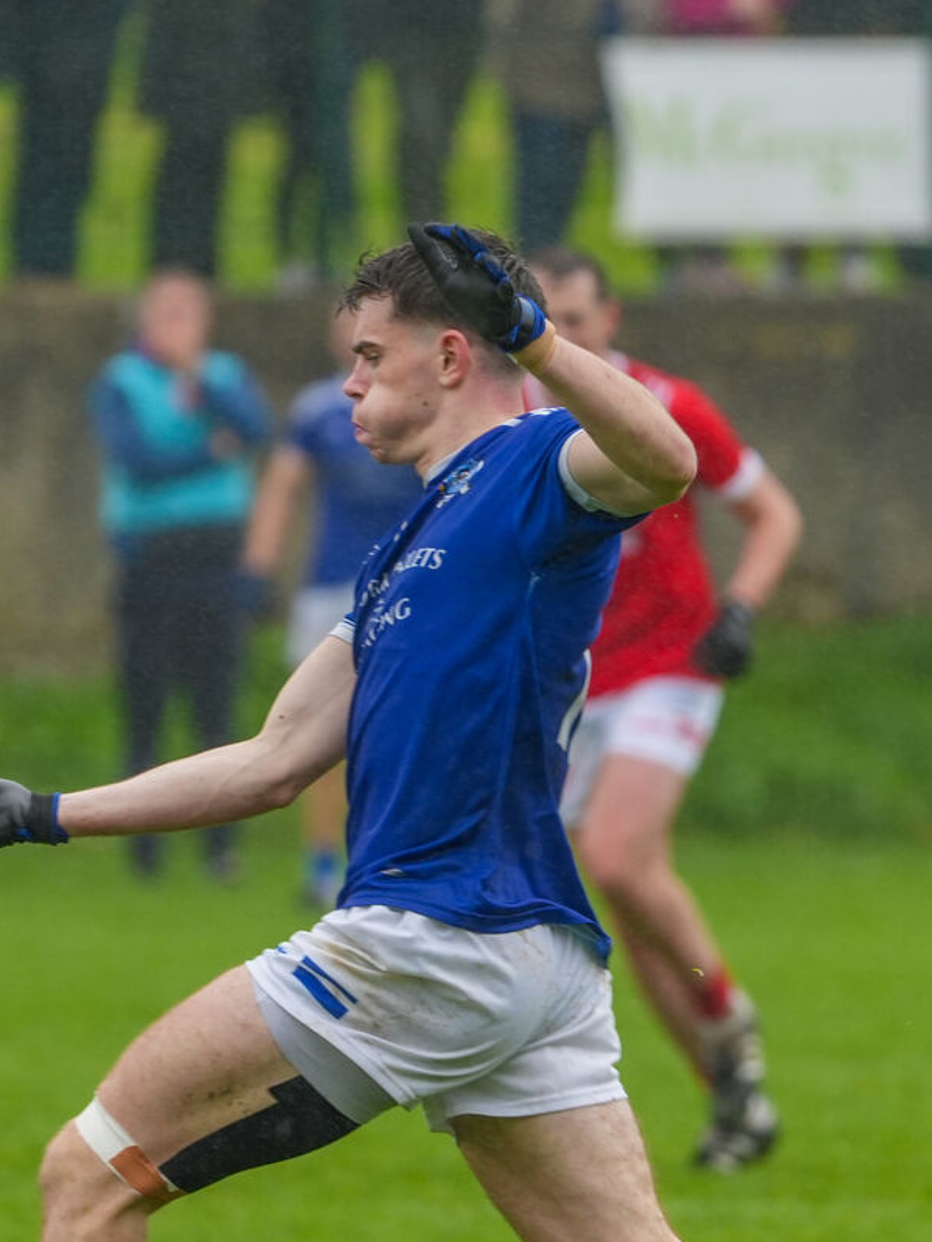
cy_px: 622
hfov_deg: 2.7
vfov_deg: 3.6
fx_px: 19847
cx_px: 268
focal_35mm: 553
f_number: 6.3
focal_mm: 382
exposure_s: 1/640
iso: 800
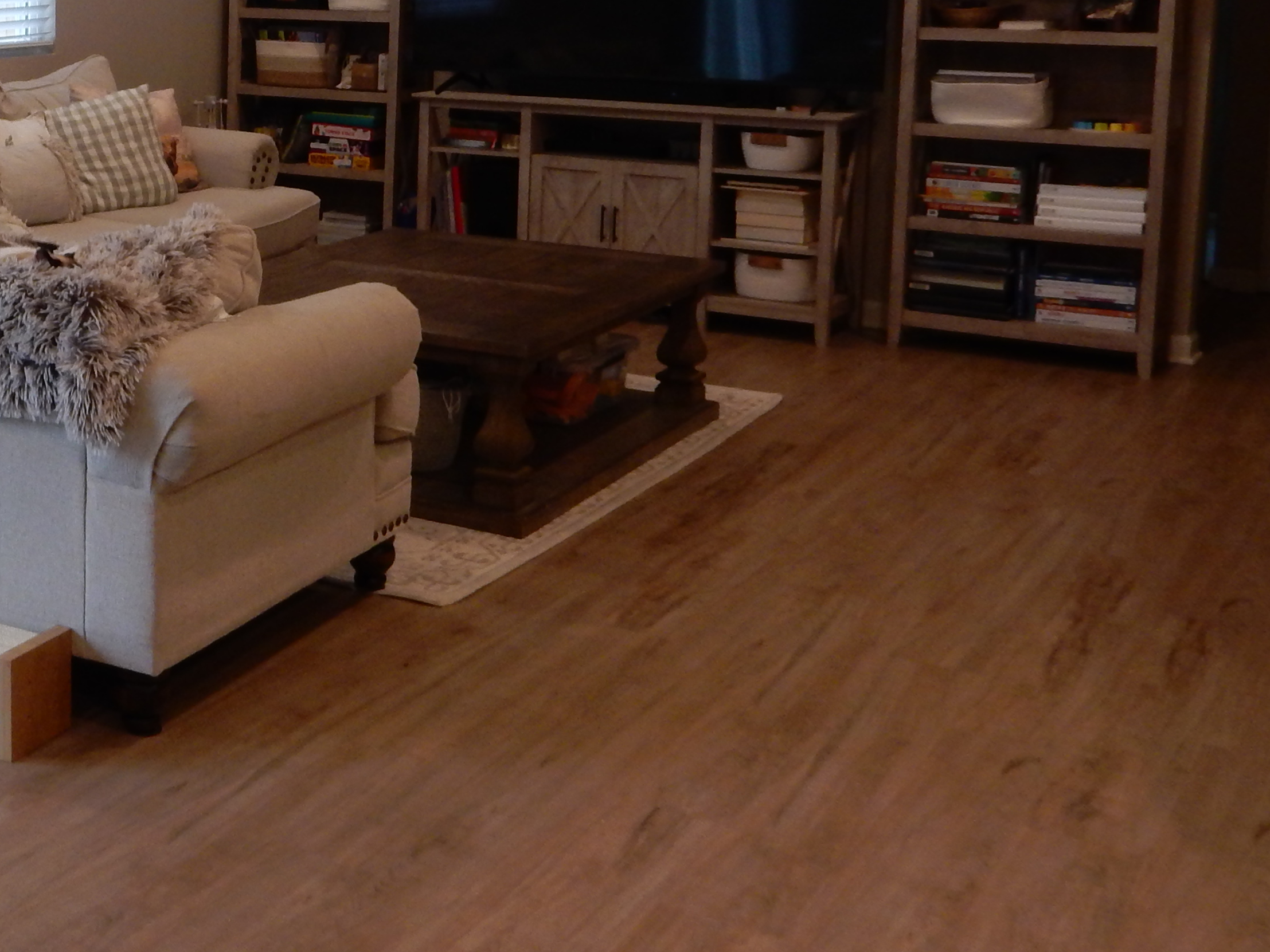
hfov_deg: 33.4
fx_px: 1908
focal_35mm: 52
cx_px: -26
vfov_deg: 27.3
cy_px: 144
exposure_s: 1/30
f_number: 3.7
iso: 180
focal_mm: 4.5
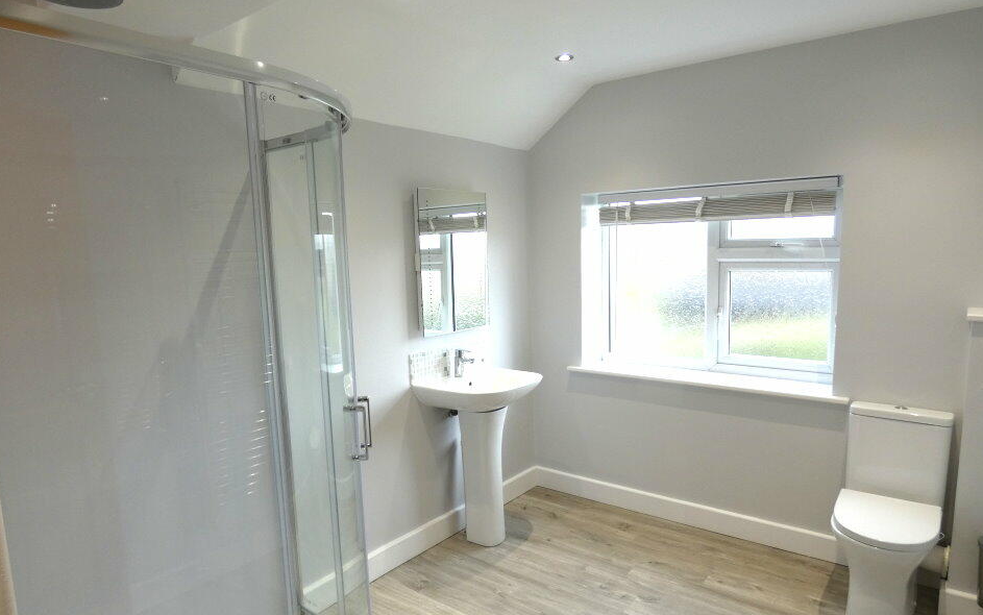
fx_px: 590
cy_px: 330
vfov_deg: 55.0
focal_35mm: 22
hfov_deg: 79.6
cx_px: 503
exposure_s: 1/60
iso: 125
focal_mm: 3.6
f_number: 2.8
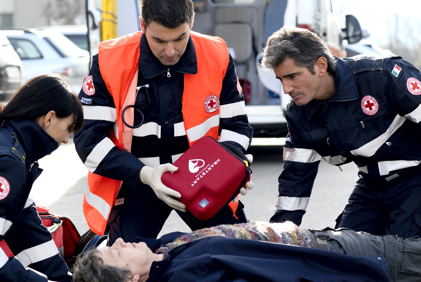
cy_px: 141
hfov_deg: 16.1
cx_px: 210
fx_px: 1493
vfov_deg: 10.8
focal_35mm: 128
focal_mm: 85
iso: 100
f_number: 4
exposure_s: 1/250
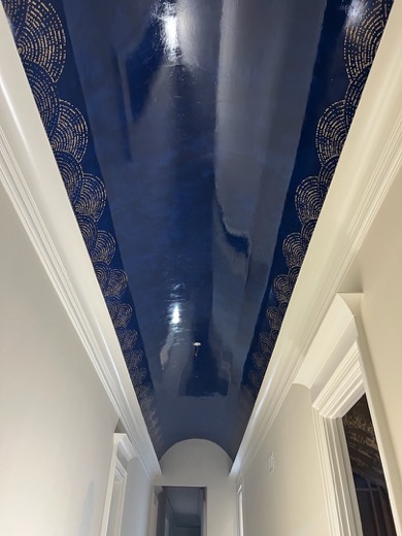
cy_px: 268
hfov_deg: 53.1
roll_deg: -1.7
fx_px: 403
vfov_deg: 67.3
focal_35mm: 26
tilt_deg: +36.4
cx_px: 201
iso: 100
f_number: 1.5
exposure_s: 1/60
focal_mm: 5.7
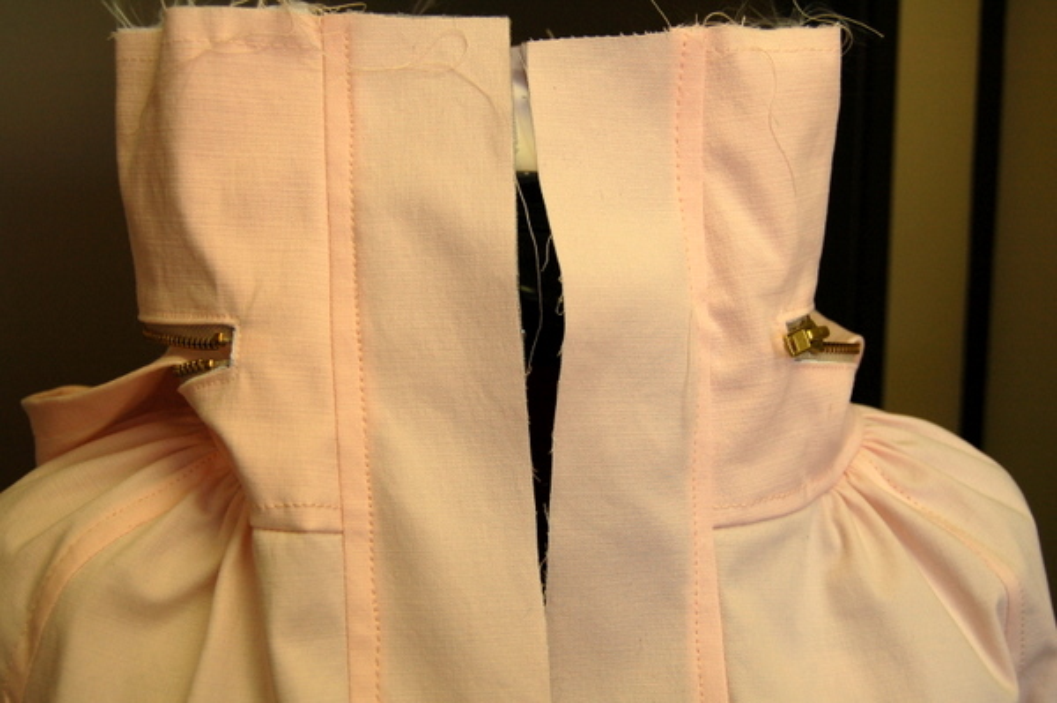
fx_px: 1320
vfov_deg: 29.8
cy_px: 352
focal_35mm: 45
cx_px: 528
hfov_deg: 43.6
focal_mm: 30
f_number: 5.6
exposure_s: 1/125
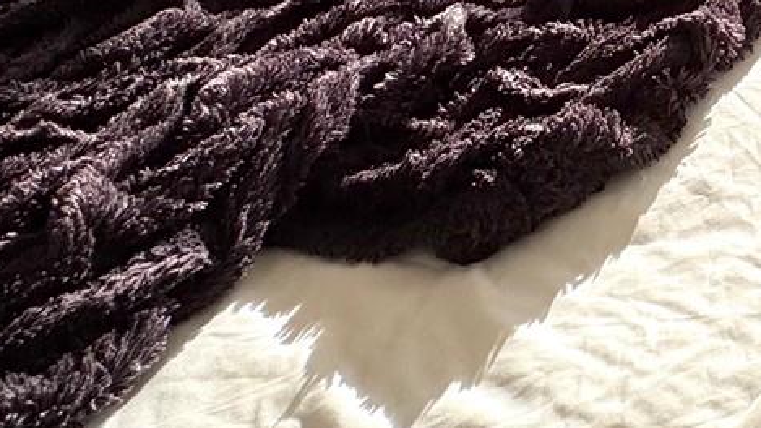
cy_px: -391
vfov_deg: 17.5
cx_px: 1021
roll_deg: -1.5
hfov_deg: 30.3
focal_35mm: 52
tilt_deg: -6.6
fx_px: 1049
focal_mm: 2.22
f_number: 2.2
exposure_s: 1/968
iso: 50
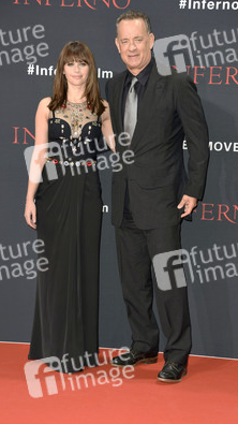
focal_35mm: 104
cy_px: 211
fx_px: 1168
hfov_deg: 11.6
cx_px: 110
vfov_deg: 20.6
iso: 800
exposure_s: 1/250
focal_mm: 98
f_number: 5.6
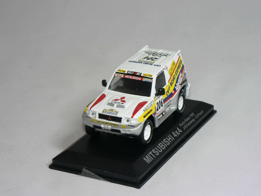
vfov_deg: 16.2
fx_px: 686
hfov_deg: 21.5
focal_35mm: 91
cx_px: 130
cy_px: 98
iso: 80
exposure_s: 1/60
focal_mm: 15.2
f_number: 3.2
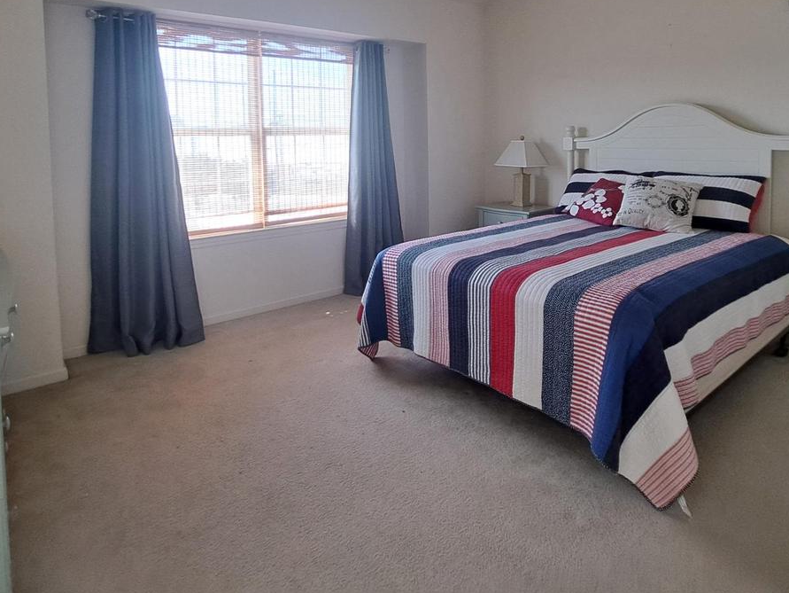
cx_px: 361
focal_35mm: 21
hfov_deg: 78.8
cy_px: 168
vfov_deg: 60.9
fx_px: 479
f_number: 2.2
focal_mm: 1.74
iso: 80
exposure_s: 1/50
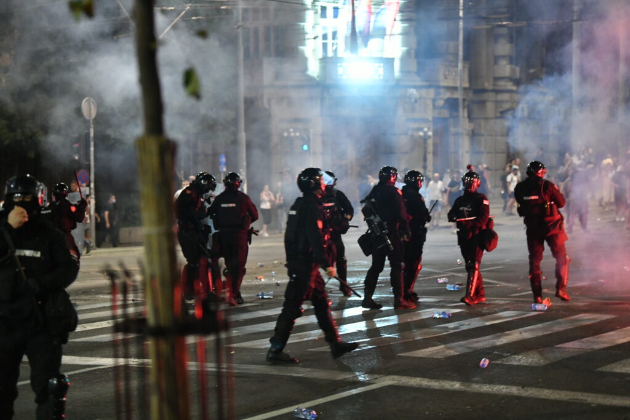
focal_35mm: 100
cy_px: 210
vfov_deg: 13.7
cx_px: 315
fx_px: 1750
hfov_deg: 20.4
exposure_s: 1/160
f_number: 2.8
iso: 6400
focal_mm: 100
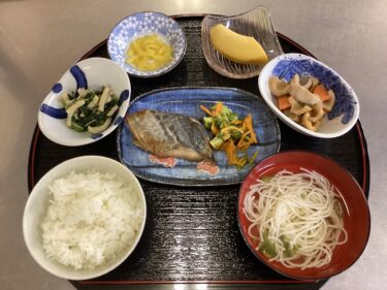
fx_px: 346
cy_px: 145
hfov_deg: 58.4
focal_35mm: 31
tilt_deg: -69.1
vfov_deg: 45.4
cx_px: 194
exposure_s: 1/40
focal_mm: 3.3
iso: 250
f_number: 2.4
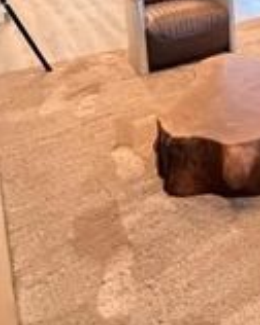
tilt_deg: -9.9
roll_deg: -0.9
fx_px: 443
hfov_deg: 25.7
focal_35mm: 46
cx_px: 375
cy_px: -47
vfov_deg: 34.0
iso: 1600
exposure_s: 1/40
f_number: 2.2
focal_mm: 2.22
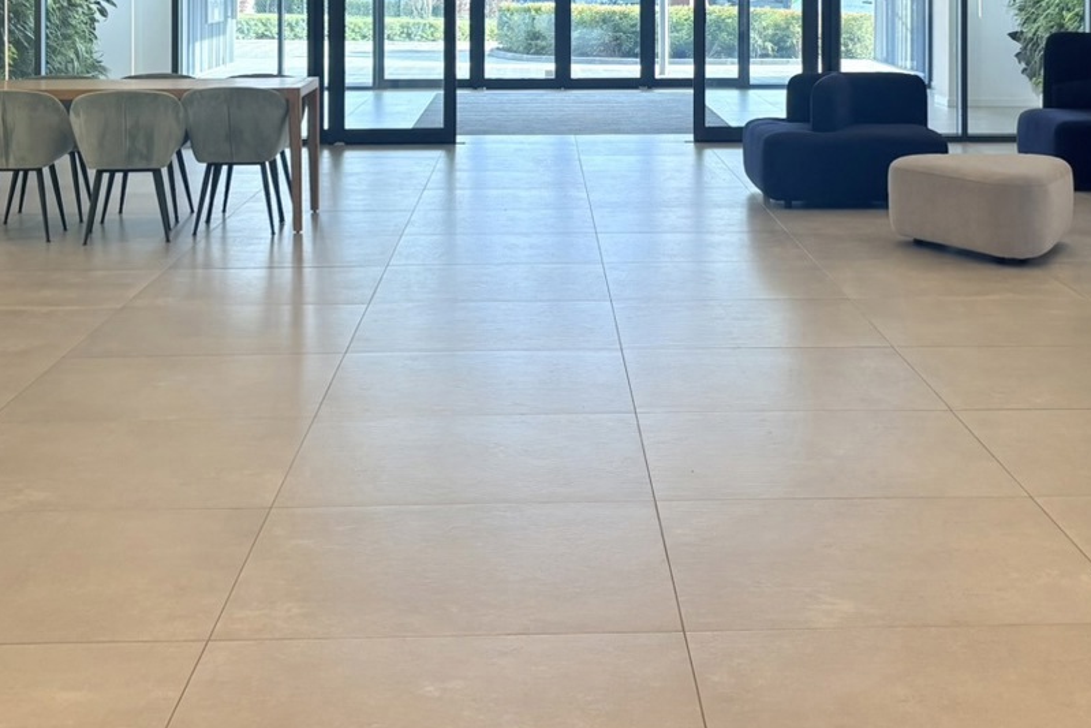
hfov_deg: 30.9
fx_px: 1970
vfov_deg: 20.2
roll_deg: +0.0
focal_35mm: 65
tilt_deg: -0.7
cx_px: 650
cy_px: -25
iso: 50
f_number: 1.6
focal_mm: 5.96
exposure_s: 1/100
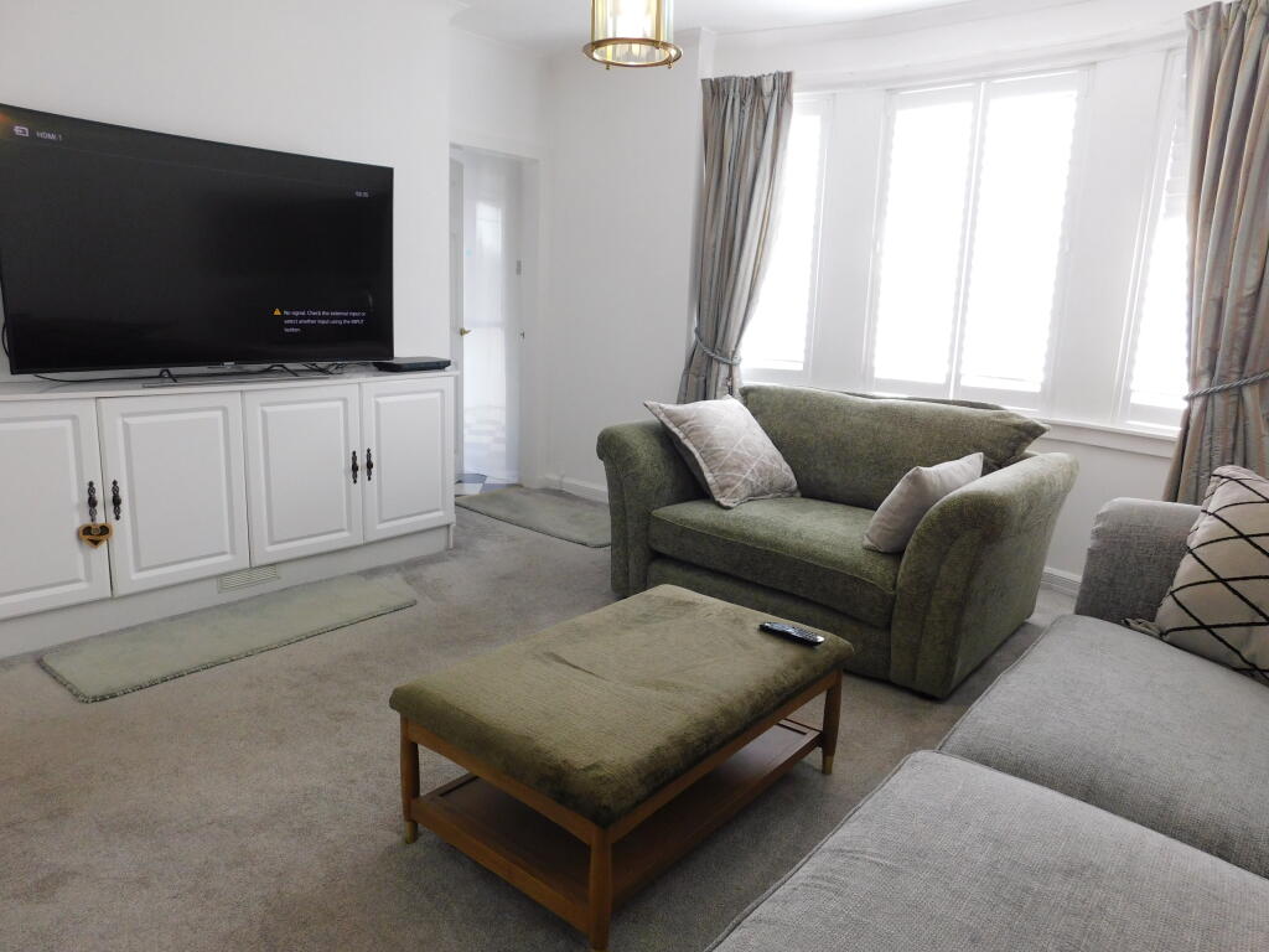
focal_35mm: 23
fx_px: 843
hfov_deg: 73.9
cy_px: 476
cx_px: 634
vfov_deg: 58.9
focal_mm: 4
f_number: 3
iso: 250
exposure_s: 1/30
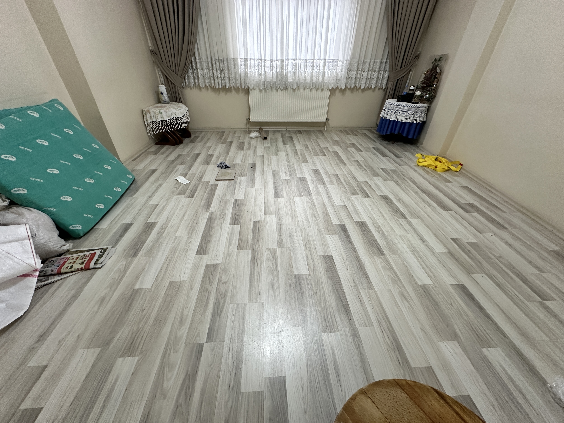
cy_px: 212
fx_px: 228
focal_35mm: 14
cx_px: 282
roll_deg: -1.1
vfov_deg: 85.7
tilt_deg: -34.7
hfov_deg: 102.1
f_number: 2.2
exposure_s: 1/50
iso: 160
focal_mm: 2.22
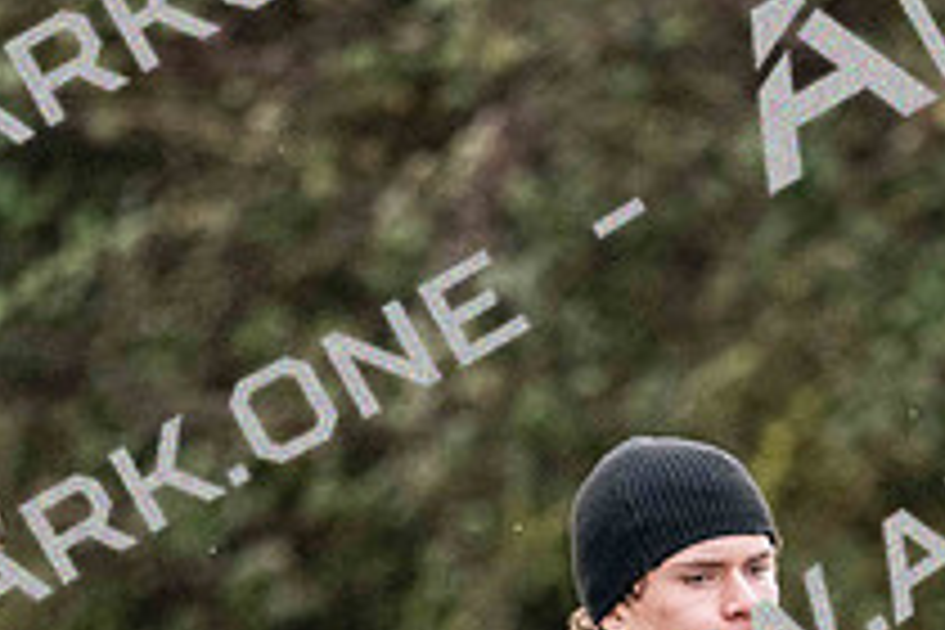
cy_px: 853
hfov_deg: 1.9
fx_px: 29030
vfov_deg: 1.2
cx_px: 999
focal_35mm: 1106
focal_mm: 400
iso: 6400
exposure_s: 1/1600
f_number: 4.5
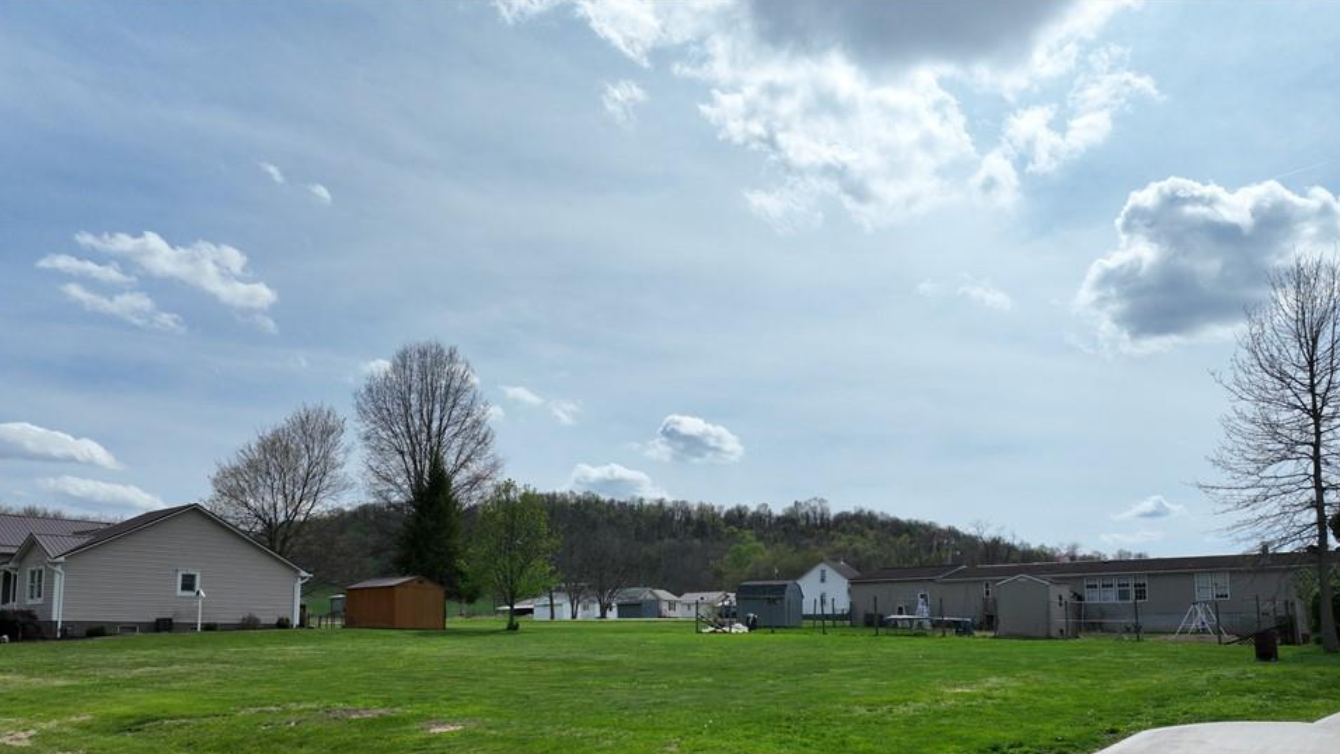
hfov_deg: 67.9
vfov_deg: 40.7
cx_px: 684
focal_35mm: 28
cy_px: 533
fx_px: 995
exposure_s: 1/4000
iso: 140
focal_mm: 12.29
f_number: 2.8
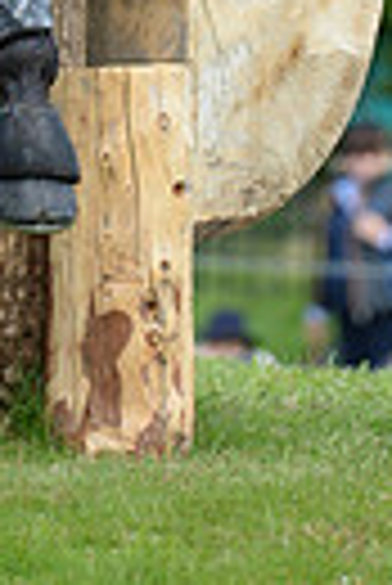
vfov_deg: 1.4
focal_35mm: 1467
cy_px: -698
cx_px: -81
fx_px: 23896
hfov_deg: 0.9
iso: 800
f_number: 6.3
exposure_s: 1/1000
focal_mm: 330
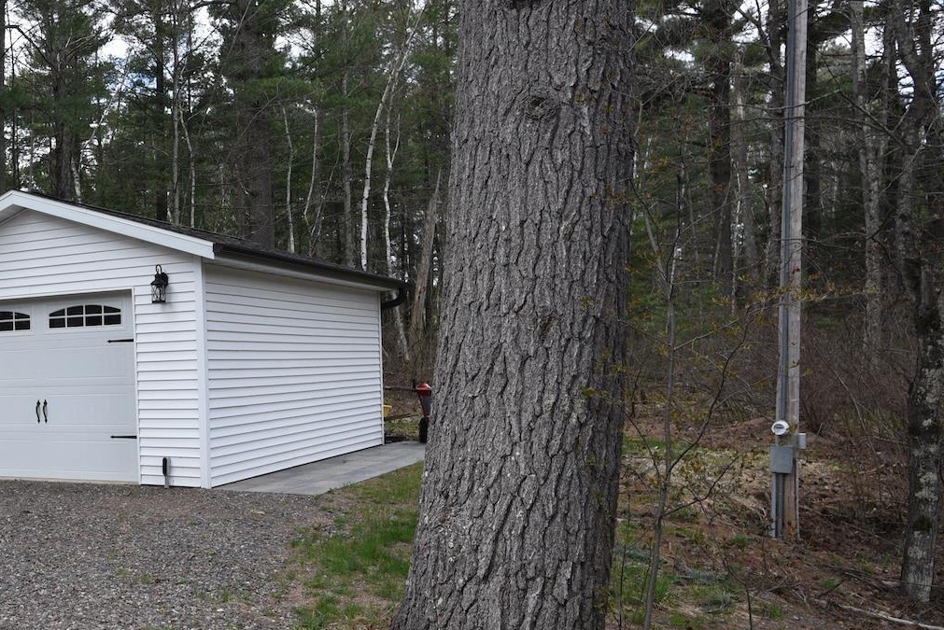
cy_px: 377
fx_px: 997
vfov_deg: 35.0
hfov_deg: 45.0
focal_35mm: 38
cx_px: 58
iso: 1250
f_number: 6.3
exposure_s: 1/1250
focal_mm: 20
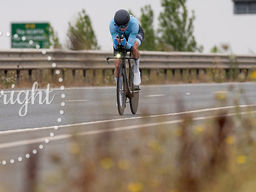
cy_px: 62
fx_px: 4038
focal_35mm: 546
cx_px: 128
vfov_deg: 2.7
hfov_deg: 3.6
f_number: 2.8
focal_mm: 200
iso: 100
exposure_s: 1/800
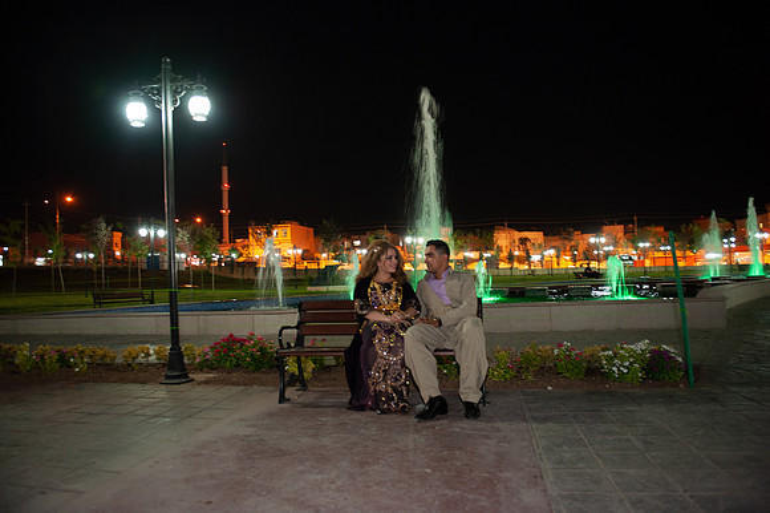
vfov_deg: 53.1
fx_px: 513
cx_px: 385
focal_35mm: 24
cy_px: 256
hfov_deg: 73.8
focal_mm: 24
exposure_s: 1/13
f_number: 2.8
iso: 1250
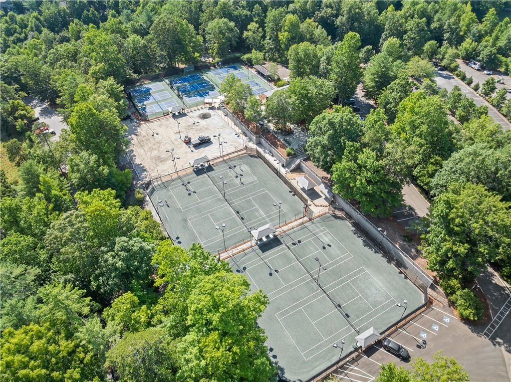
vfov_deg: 56.7
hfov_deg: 71.6
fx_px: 354
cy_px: 191
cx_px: 256
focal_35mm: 24
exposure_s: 1/25
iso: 100
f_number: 2.8
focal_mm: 12.29
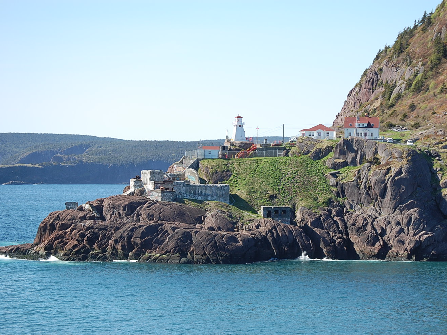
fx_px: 1653
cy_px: 167
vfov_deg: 11.6
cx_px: 252
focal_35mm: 128
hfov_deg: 15.4
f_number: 5.6
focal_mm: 78
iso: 200
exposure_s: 1/500
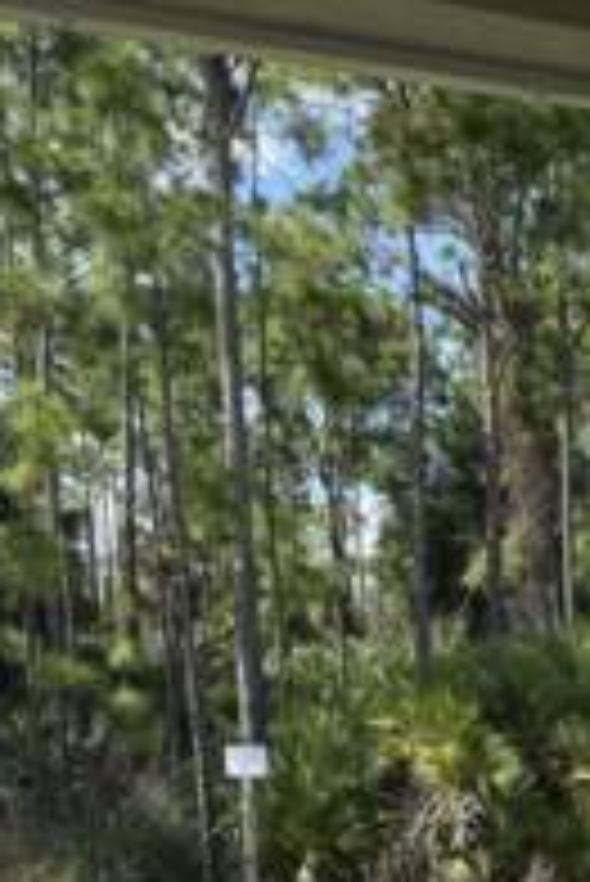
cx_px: 739
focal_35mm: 61
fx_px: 1497
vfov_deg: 31.5
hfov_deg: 20.6
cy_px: 772
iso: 80
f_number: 1.78
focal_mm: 6.76
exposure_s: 1/831
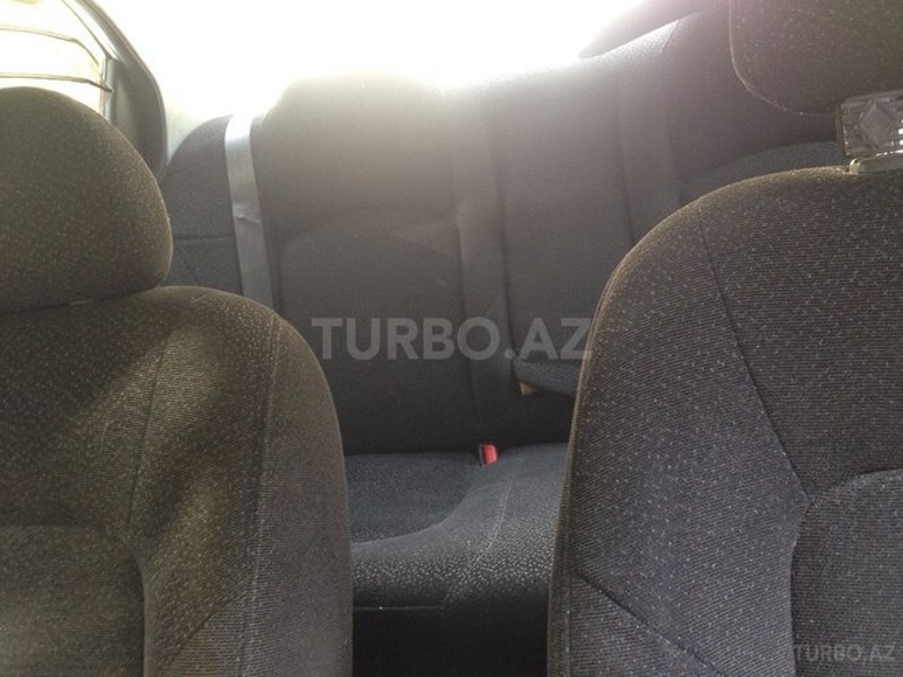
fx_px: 861
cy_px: 338
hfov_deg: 55.4
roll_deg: +13.2
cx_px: 452
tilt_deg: -17.2
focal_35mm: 33
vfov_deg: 42.9
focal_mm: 4.12
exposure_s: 1/20
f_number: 2.4
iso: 125
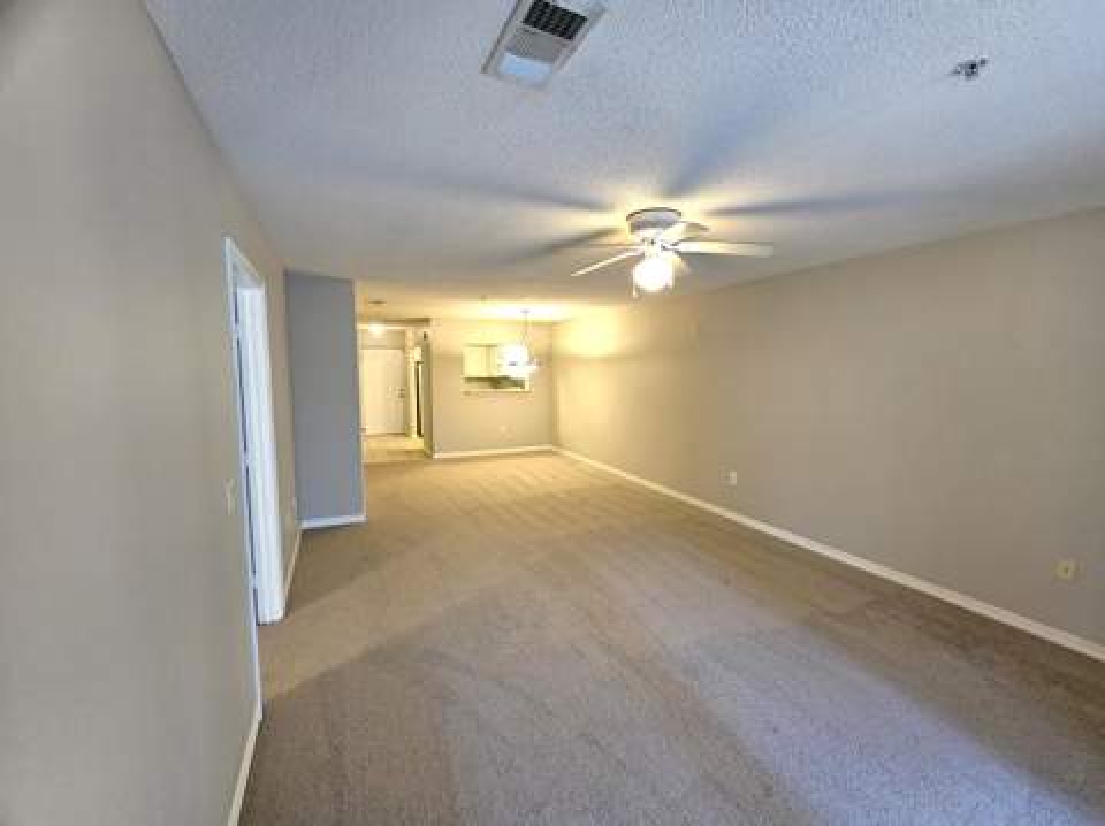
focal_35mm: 13
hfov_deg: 106.2
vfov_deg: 89.8
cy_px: 413
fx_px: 415
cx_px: 552
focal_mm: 2.2
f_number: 2.2
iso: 320
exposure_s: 1/30
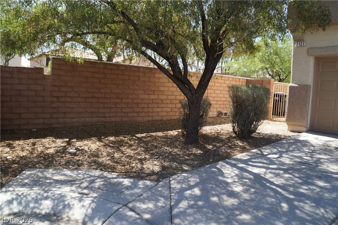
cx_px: 169
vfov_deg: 47.9
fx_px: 254
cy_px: 112
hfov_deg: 67.4
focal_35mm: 27
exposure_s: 1/250
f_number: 4.5
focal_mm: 18
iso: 100
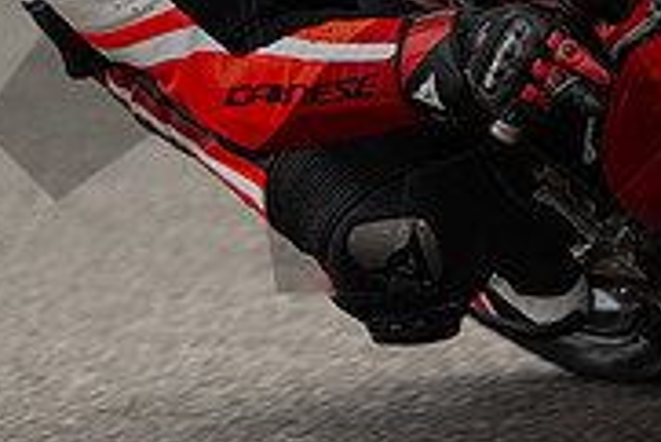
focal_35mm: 961
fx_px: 17659
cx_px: 332
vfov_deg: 1.4
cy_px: -152
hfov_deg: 2.1
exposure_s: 1/4000
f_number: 2
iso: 400
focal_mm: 200
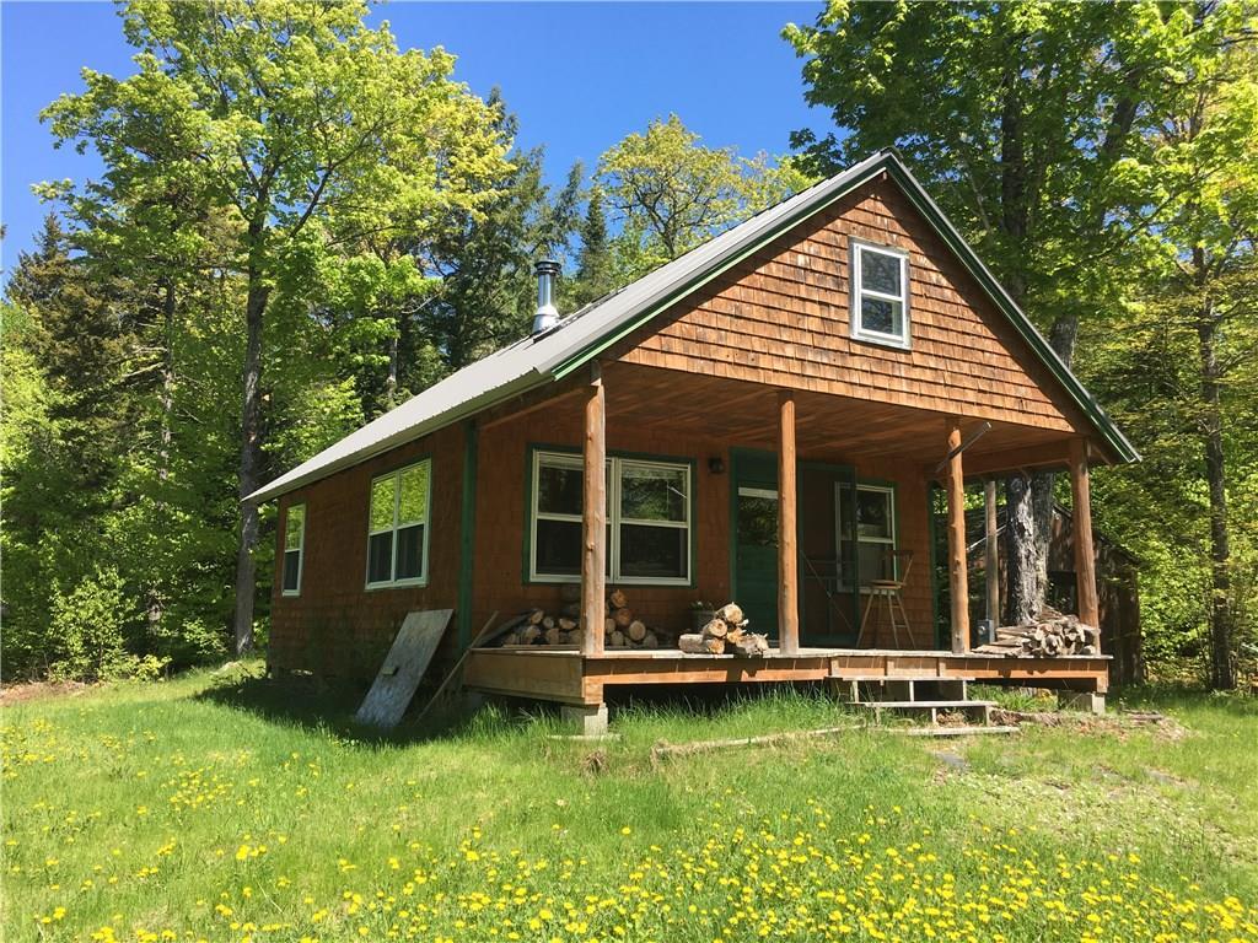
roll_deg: -0.6
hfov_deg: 61.7
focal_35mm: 29
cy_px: 472
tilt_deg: +8.4
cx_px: 629
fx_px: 1054
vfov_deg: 48.2
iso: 25
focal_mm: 4.15
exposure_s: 1/601
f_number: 2.2
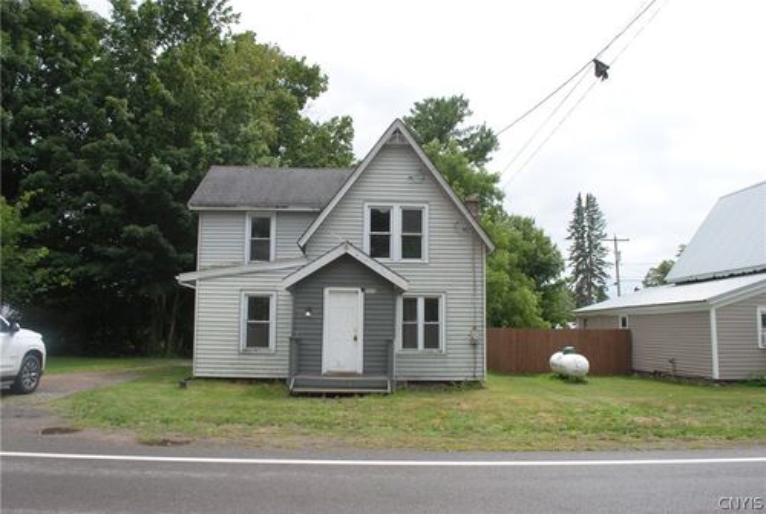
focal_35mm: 27
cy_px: 257
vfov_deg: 48.1
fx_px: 575
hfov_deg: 67.3
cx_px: 383
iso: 100
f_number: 8
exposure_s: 1/200
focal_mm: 18
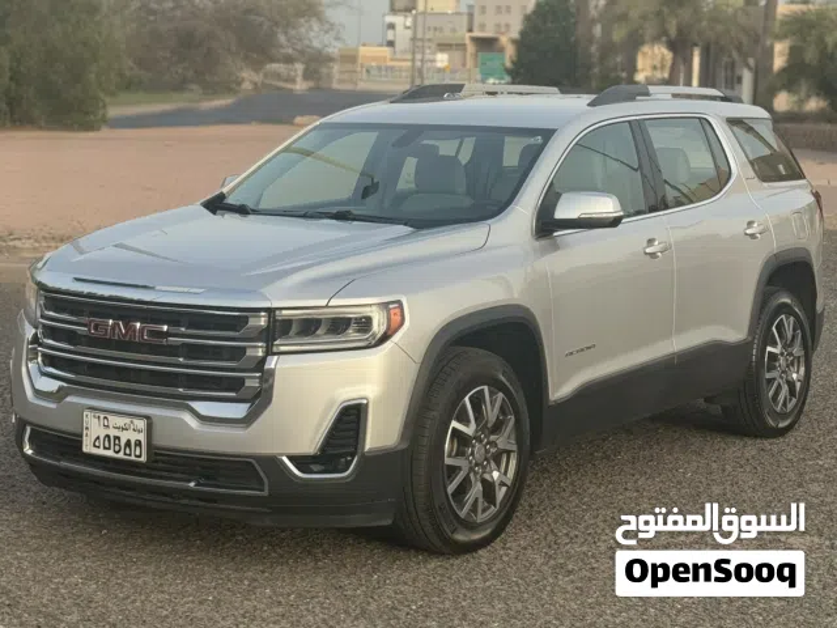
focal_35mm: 48
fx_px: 1161
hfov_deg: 39.7
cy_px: 314
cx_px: 418
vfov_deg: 30.3
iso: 64
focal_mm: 6.76
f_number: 1.78
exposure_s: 1/1818
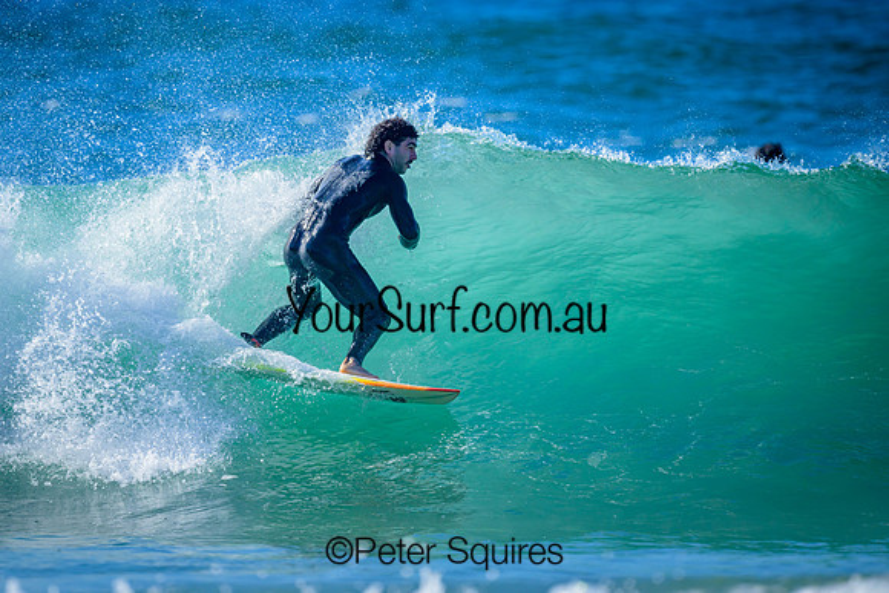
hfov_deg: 2.0
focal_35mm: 1015
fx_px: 25076
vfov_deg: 1.4
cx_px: 343
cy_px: 248
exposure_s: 1/2000
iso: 320
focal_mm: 800
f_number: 6.3
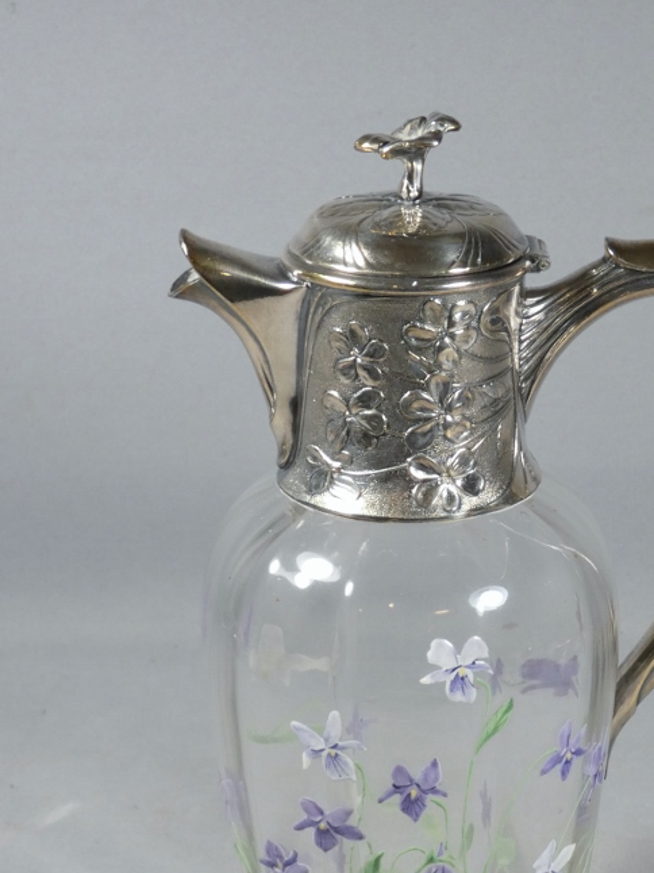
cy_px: 635
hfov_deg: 13.3
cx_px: 508
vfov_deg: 17.6
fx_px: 2798
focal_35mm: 111
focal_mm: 12.5
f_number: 4.3
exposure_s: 1/80
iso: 160
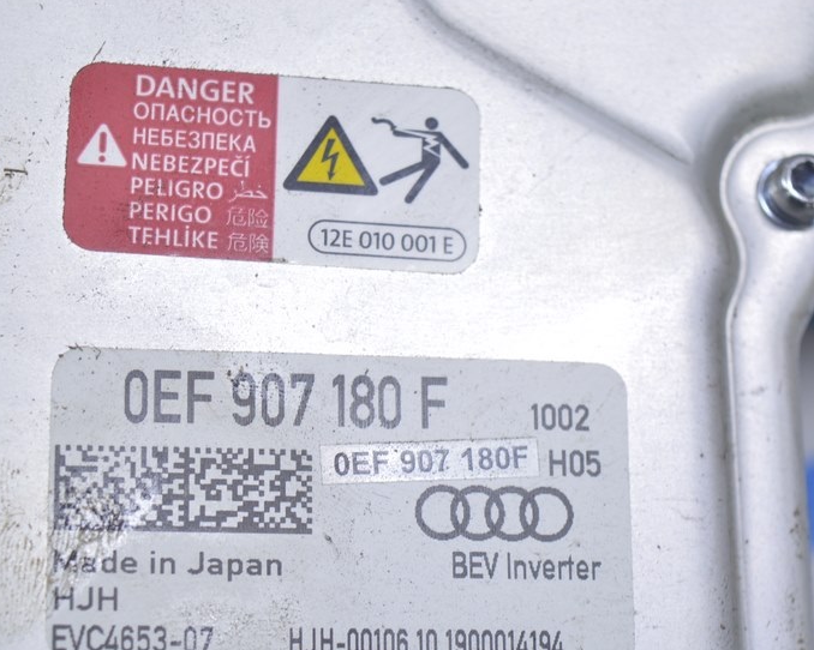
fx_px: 2457
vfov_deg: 15.1
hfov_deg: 18.8
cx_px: 316
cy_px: 396
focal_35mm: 102
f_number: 5.6
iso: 400
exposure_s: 1/25
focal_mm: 48
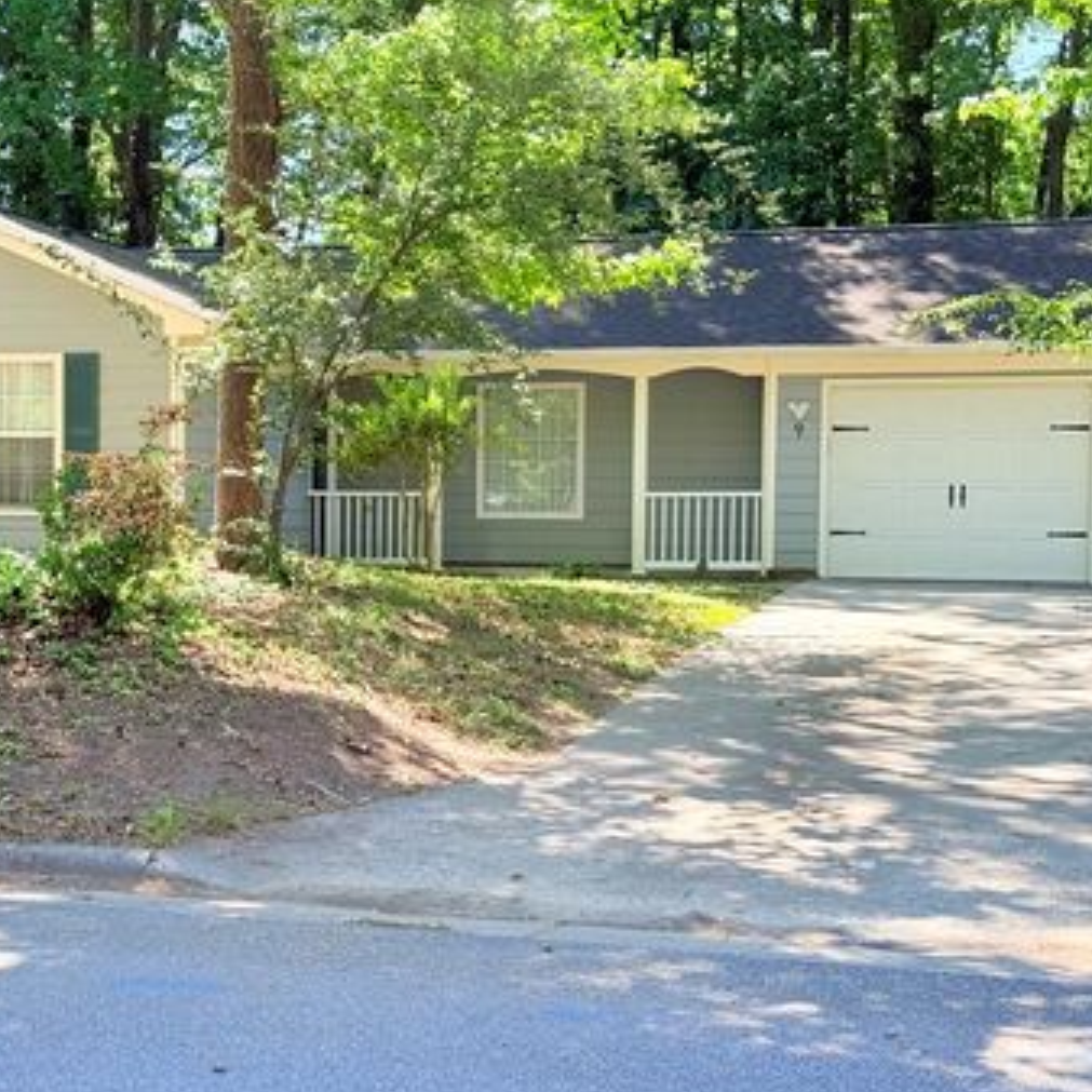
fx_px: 2248
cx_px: 353
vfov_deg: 27.3
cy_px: 591
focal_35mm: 63
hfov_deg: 27.1
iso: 80
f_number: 1.78
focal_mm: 6.76
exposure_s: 1/754
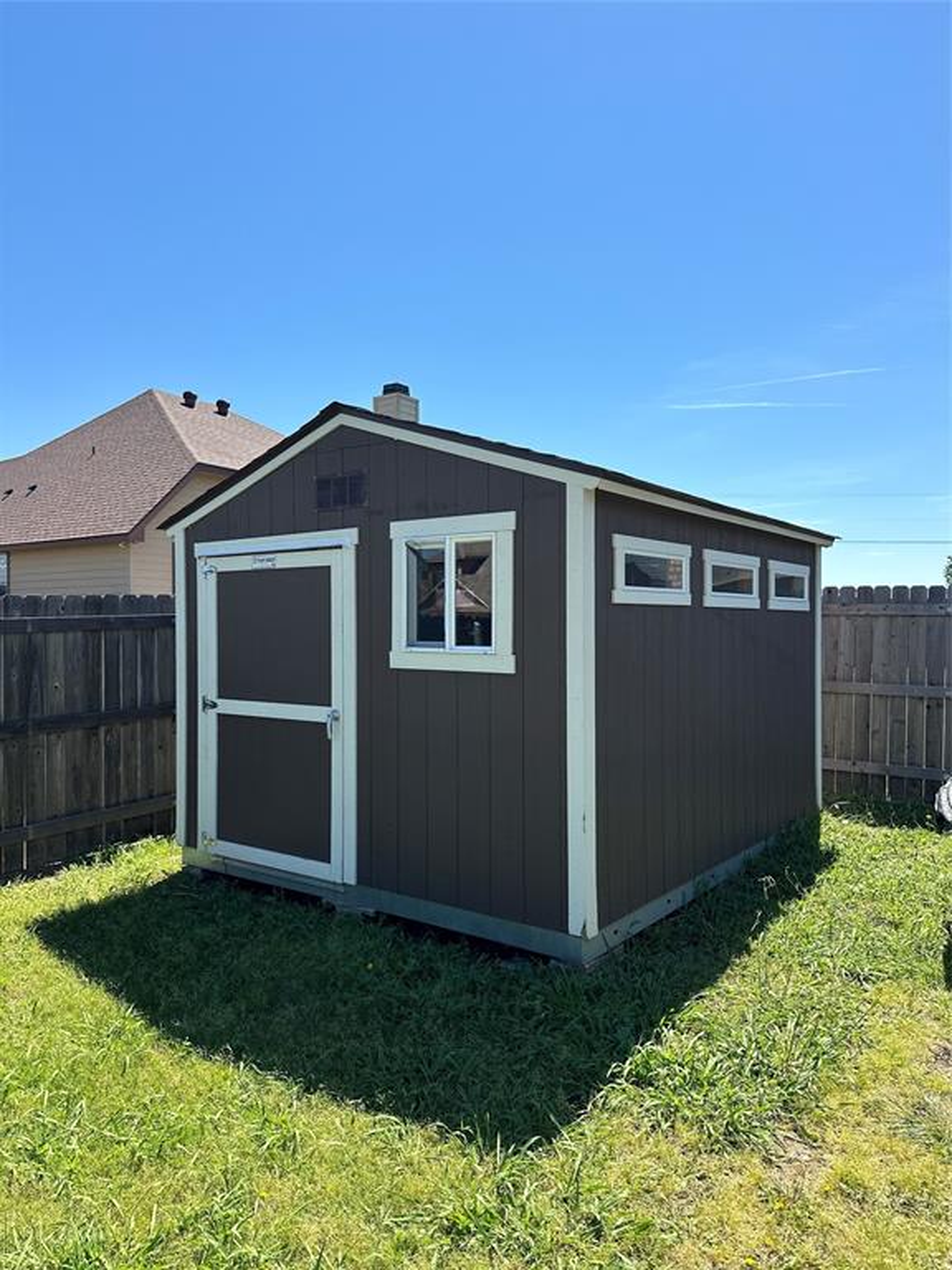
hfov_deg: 56.8
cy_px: 635
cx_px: 476
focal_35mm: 24
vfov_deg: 71.6
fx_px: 880
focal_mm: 6.86
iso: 80
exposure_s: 1/3717
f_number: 1.78
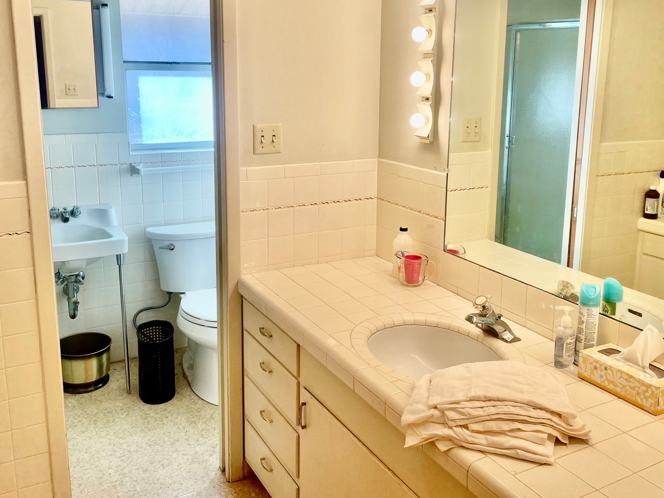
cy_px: 197
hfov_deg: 54.0
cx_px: 330
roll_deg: -0.2
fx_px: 652
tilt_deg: -11.8
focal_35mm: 34
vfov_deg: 41.6
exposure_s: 1/120
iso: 40
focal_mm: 4.2
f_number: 1.6
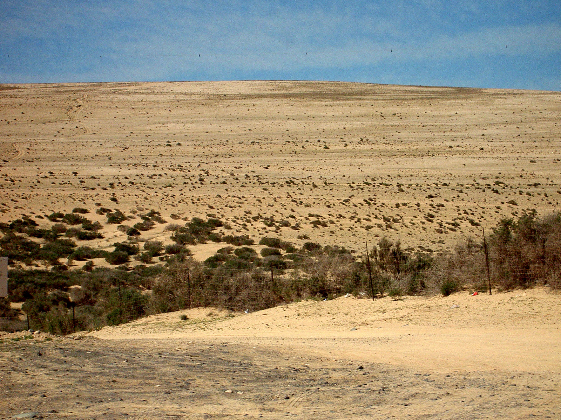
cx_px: 280
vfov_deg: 14.5
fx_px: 1653
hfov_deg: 19.3
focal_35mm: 102
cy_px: 210
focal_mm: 16.8
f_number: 8.3
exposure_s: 1/1250
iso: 200
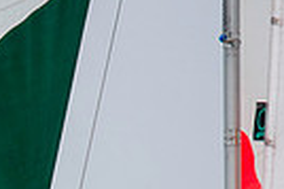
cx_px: -223
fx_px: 16042
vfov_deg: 0.7
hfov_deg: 1.0
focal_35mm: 2036
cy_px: 375
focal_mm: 300
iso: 250
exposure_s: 1/3200
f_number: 4
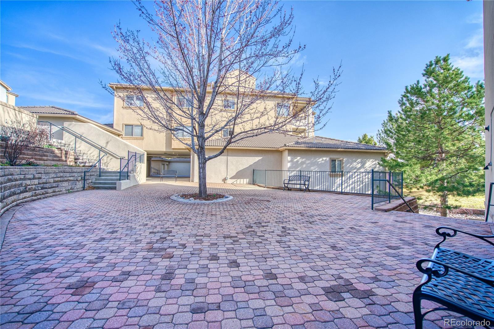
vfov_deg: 73.7
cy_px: 164
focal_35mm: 16
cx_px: 247
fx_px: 219
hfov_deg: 96.7
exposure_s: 1/1000
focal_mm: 16
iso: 500
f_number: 4
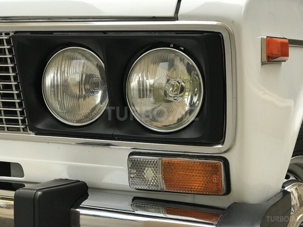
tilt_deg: -5.2
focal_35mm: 57
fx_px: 499
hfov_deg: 33.8
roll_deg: -0.7
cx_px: 152
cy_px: 114
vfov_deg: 25.7
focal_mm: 6.6
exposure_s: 1/50
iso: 25
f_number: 2.8
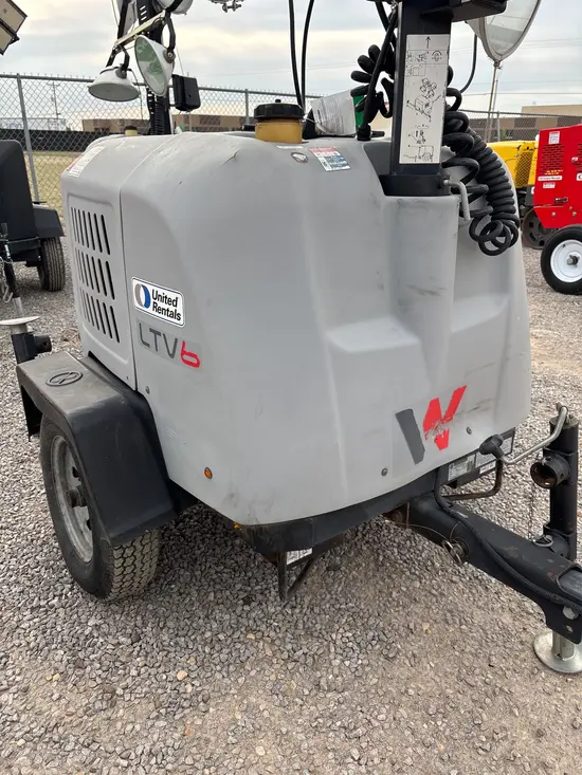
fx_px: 583
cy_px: 388
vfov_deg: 67.3
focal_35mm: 26
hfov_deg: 53.1
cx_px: 291
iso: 64
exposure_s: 1/1287
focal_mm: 5.96
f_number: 1.6
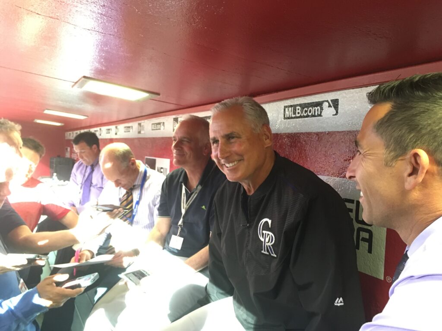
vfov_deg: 48.2
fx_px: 370
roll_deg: -2.1
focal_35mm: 29
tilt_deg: -0.1
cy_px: 166
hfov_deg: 61.7
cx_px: 221
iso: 200
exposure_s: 1/30
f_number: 2.2
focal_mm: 4.15
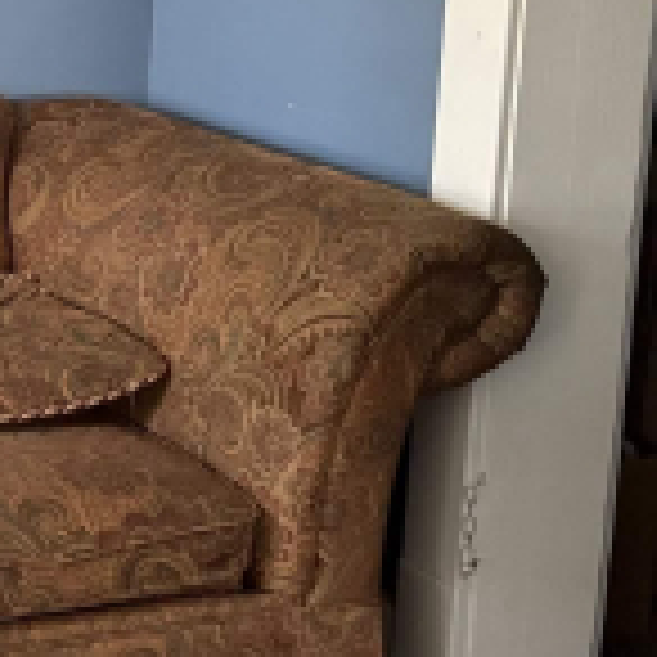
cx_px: -578
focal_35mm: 105
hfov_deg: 14.3
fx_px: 2255
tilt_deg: -11.1
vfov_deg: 16.5
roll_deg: +1.0
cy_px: 176
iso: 320
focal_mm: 5.96
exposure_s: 1/60
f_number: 1.6
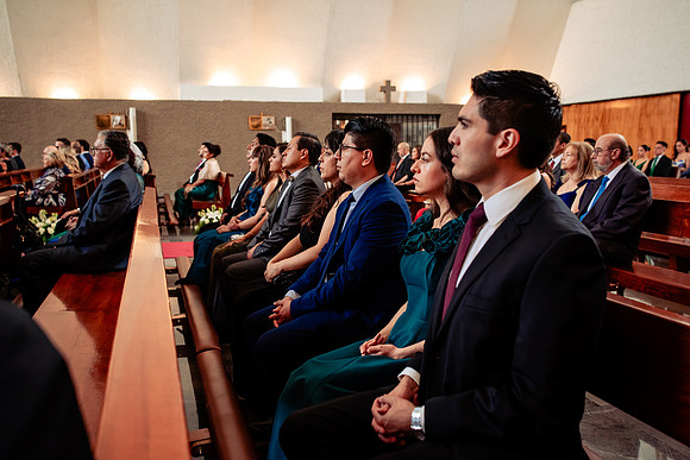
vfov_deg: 37.9
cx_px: 345
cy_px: 230
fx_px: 671
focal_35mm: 35
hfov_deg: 54.4
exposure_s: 1/125
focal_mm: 35
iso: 1600
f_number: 4.5
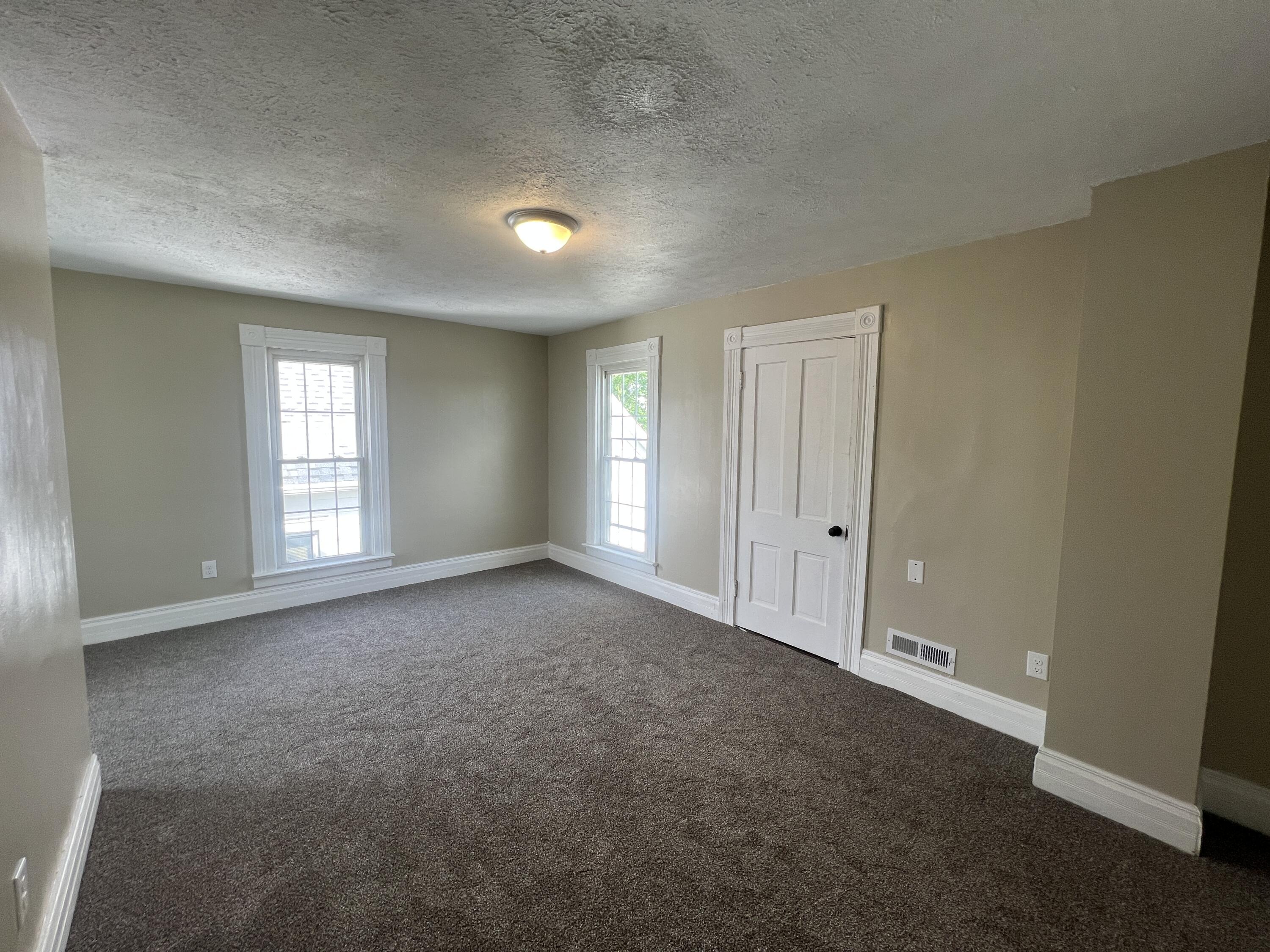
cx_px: 635
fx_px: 477
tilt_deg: -4.4
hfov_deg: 106.2
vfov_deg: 89.9
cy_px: 476
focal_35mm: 13
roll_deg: +0.1
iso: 64
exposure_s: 1/120
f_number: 1.8
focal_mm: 1.57
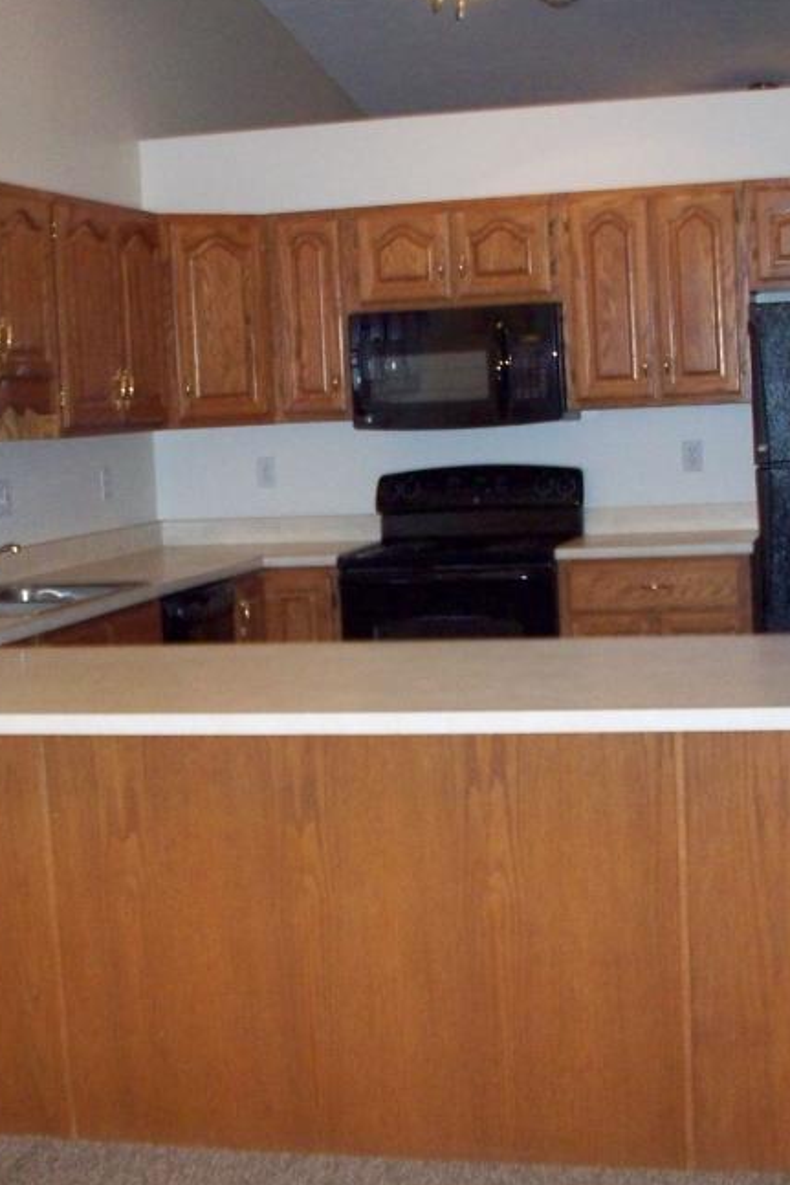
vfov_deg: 32.9
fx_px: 2007
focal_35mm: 61
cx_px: 471
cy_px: 546
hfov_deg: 22.2
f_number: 2.8
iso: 200
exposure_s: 1/45
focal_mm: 6.2
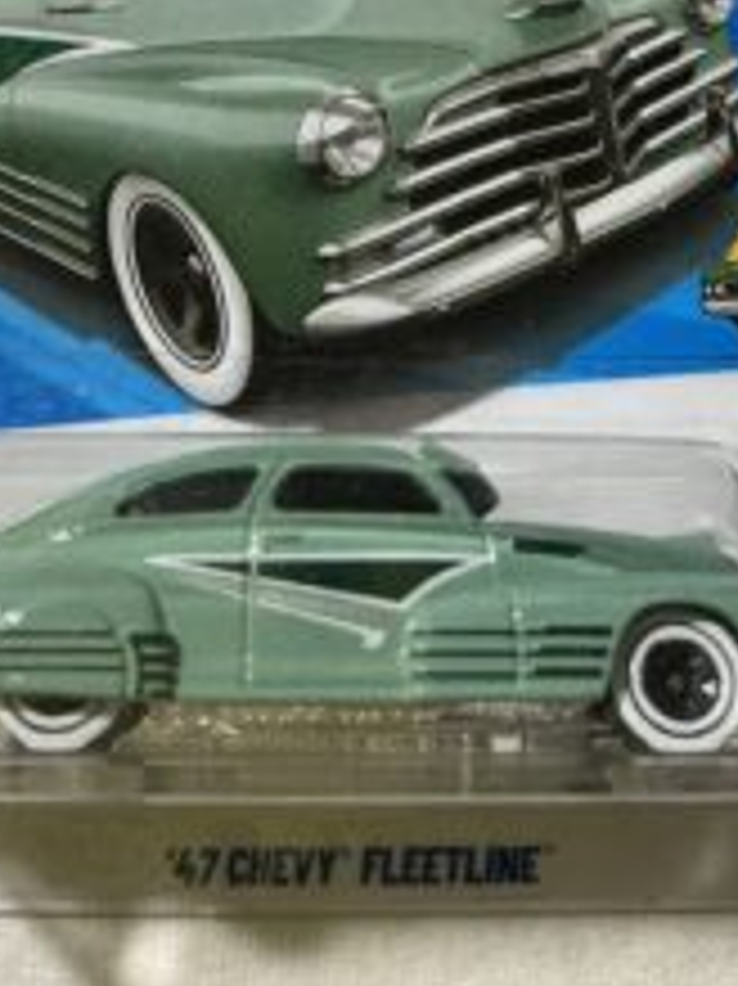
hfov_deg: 27.5
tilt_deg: -70.9
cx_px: 351
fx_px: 1508
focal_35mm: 53
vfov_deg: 34.2
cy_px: 104
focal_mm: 3
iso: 250
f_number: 1.8
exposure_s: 1/60
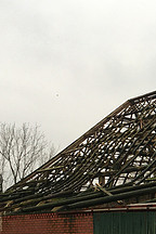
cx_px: 235
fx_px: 526
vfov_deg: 24.5
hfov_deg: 15.5
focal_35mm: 81
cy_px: 201
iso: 32
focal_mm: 4.15
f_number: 2.2
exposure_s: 1/100
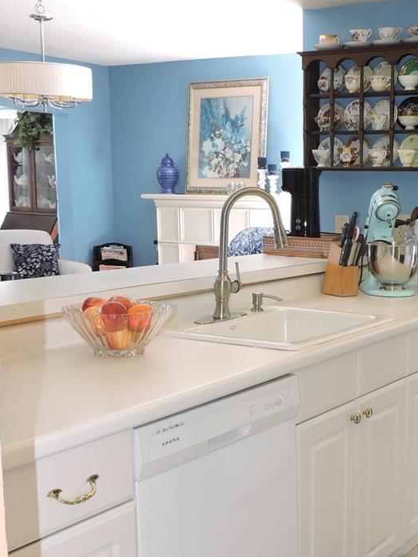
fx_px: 837
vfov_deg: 36.6
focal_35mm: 52
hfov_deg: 27.5
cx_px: 334
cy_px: 353
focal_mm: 5.4
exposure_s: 1/30
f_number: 3.1
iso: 200
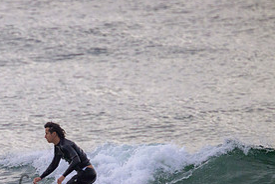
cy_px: 182
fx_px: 12832
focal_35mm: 1680
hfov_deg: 1.2
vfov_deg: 0.8
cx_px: 14
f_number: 11
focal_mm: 800
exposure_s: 1/2000
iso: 1800
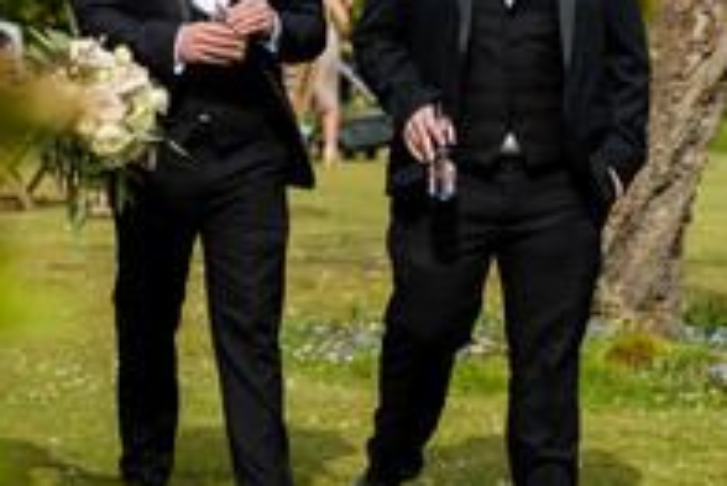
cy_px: 142
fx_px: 3678
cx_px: 290
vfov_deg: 7.6
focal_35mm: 182
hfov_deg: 11.3
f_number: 2.8
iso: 100
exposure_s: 1/1250
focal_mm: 70
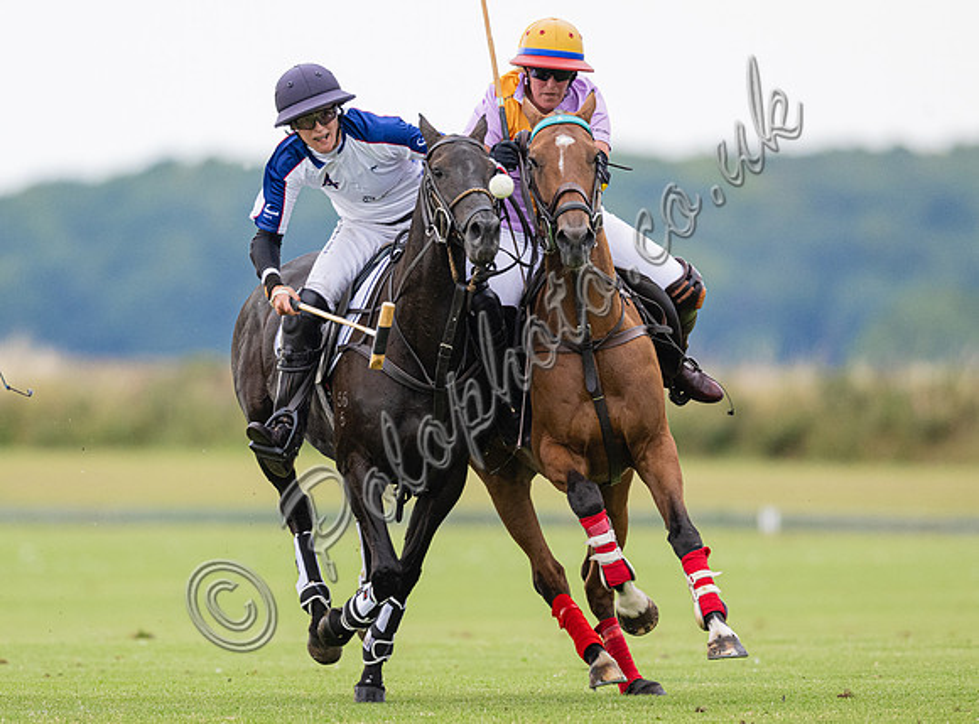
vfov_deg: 1.8
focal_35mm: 803
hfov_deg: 2.5
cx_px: 293
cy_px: 397
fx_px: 22607
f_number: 4
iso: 1250
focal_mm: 500
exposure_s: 1/800
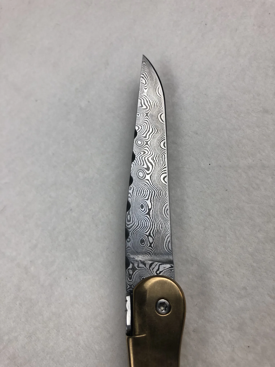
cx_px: 138
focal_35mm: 28
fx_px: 297
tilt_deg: -67.0
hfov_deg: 49.7
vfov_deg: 63.4
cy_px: 184
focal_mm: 4
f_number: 1.8
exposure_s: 1/100
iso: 40
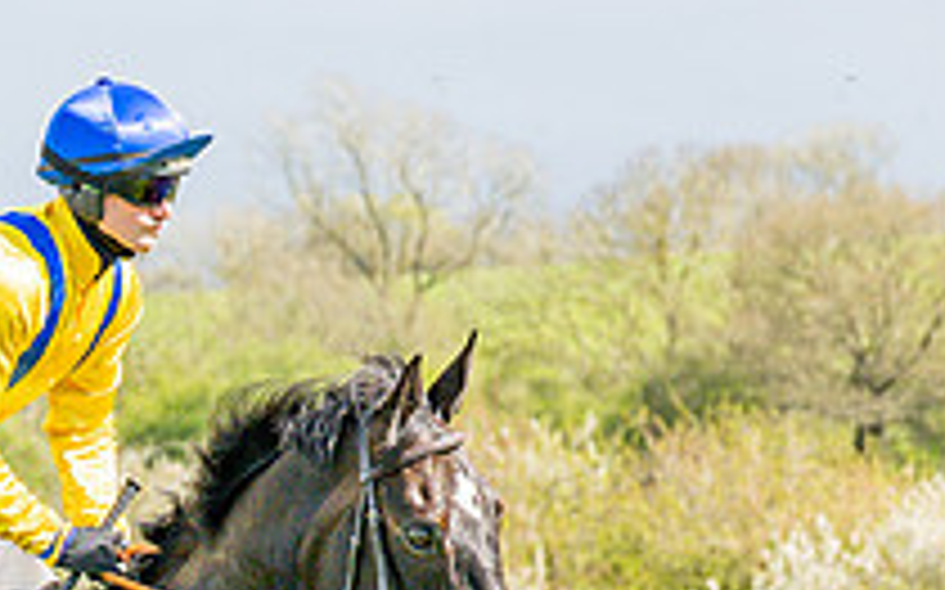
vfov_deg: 3.8
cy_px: 883
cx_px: -27
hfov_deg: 6.1
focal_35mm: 344
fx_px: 8855
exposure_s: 1/2500
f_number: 4
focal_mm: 70
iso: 200
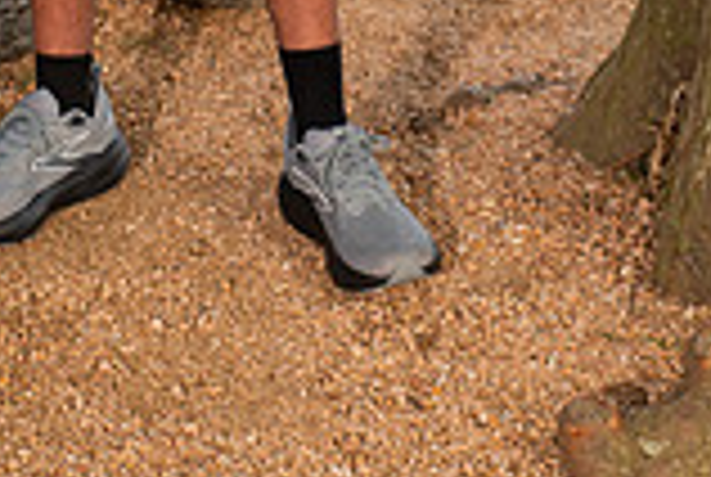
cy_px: -526
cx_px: 171
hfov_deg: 16.3
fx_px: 2473
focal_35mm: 125
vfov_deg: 10.1
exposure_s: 1/320
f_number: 7.1
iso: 320
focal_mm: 44
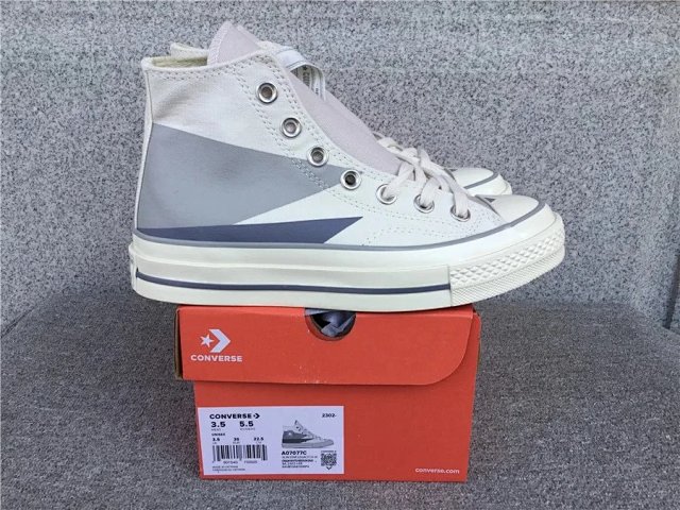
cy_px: 255
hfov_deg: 58.4
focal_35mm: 31
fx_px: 609
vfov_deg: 45.4
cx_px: 340
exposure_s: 1/494
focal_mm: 3.3
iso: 25
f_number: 2.4
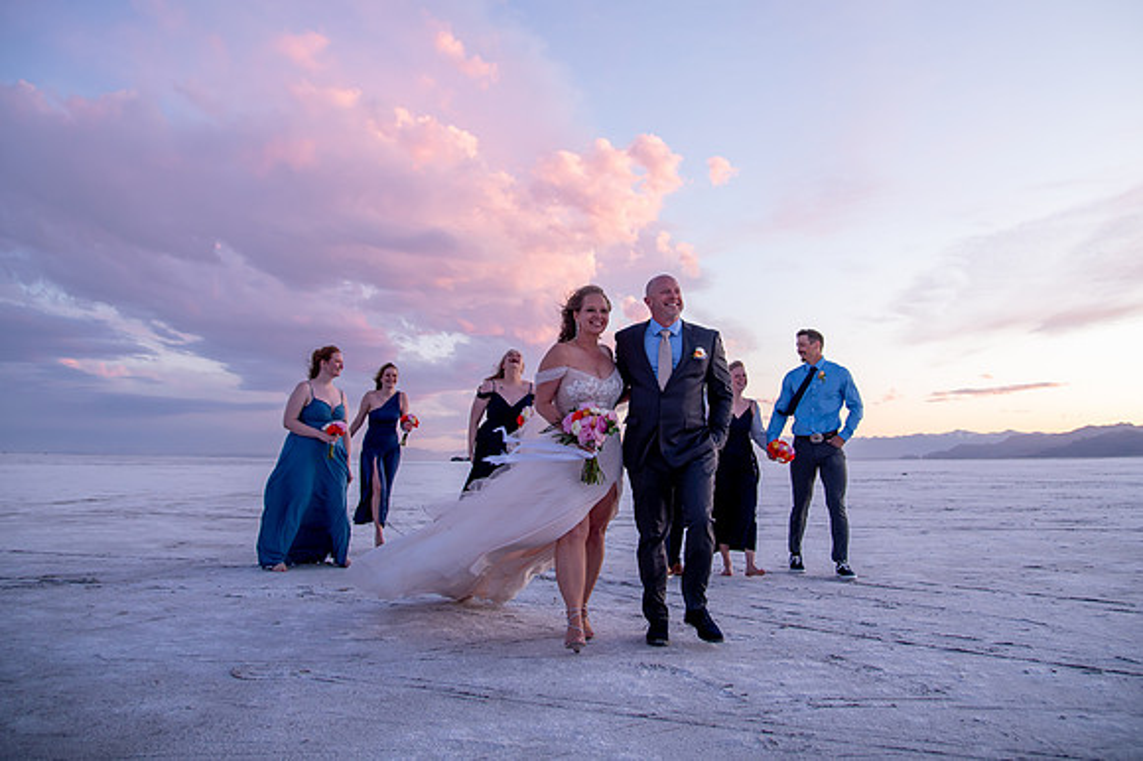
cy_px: 314
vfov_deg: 45.9
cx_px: 582
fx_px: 894
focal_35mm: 28
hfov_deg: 65.2
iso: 800
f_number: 4
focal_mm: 24
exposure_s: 1/125
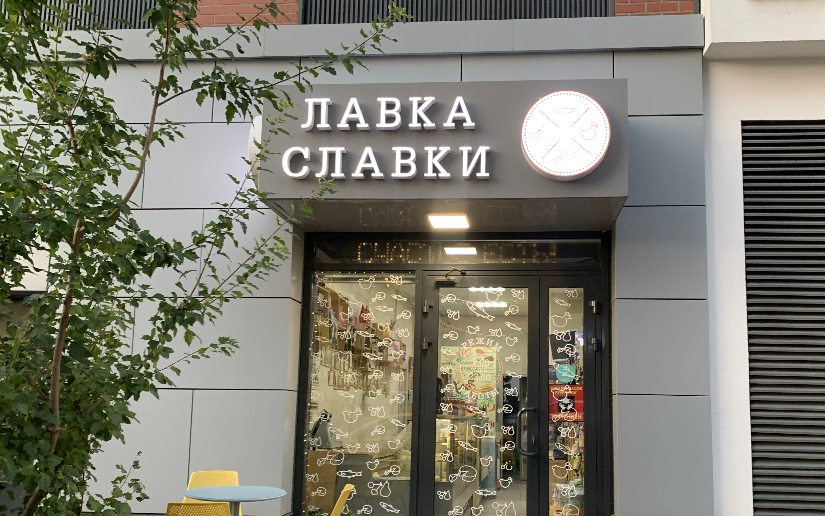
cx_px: 462
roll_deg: -1.9
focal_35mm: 33
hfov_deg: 58.0
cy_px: 324
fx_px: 742
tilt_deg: +7.9
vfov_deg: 38.1
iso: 160
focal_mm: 4.25
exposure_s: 1/60
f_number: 1.8
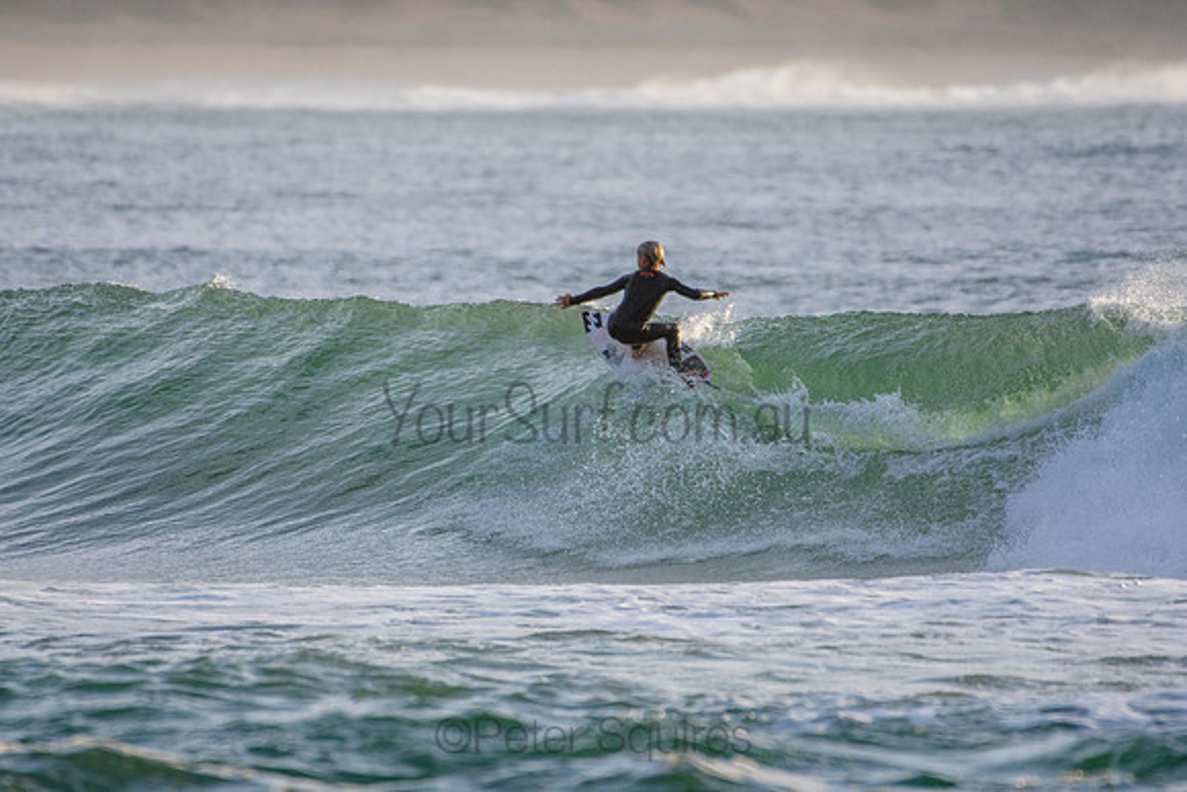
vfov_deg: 1.8
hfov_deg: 2.7
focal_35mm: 750
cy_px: 396
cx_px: 594
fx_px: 24734
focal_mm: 500
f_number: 5.6
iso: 500
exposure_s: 1/2000
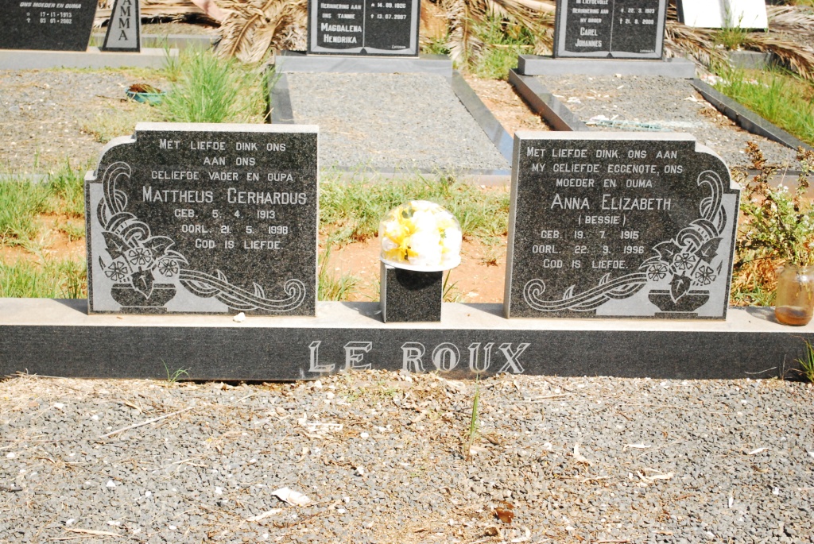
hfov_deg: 31.9
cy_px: 272
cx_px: 407
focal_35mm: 63
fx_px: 1426
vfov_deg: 21.6
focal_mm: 42
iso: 1600
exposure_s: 1/4000
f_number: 5.3
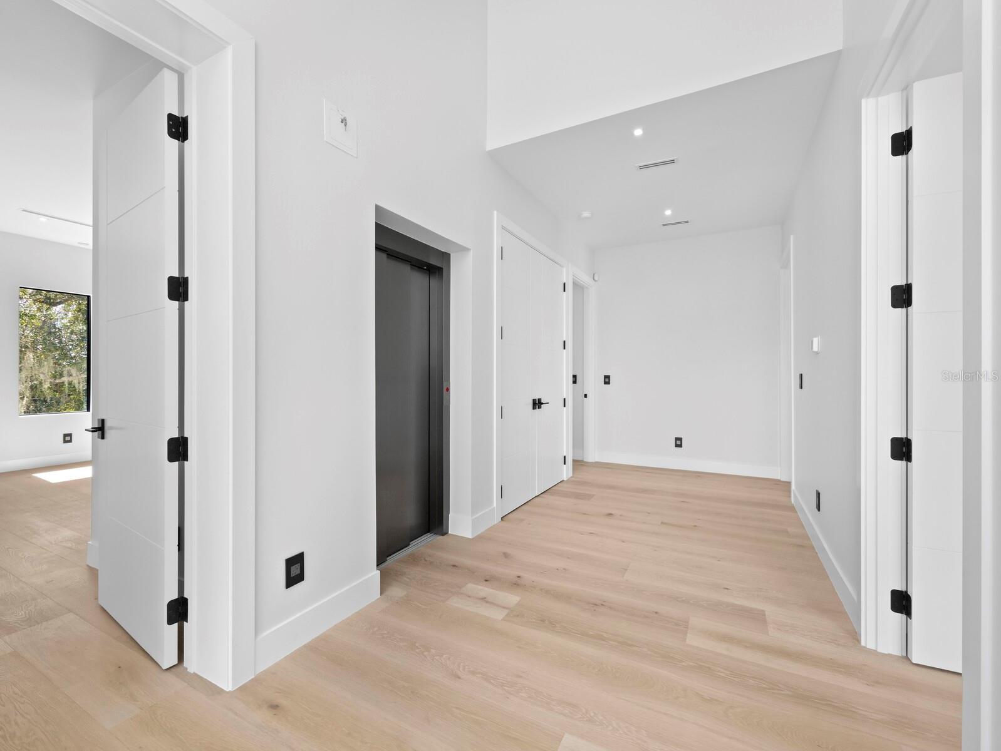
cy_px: 376
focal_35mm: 14
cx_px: 500
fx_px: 405
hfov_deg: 102.0
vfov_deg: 85.7
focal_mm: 7
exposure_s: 1/13
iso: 400
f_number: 7.1
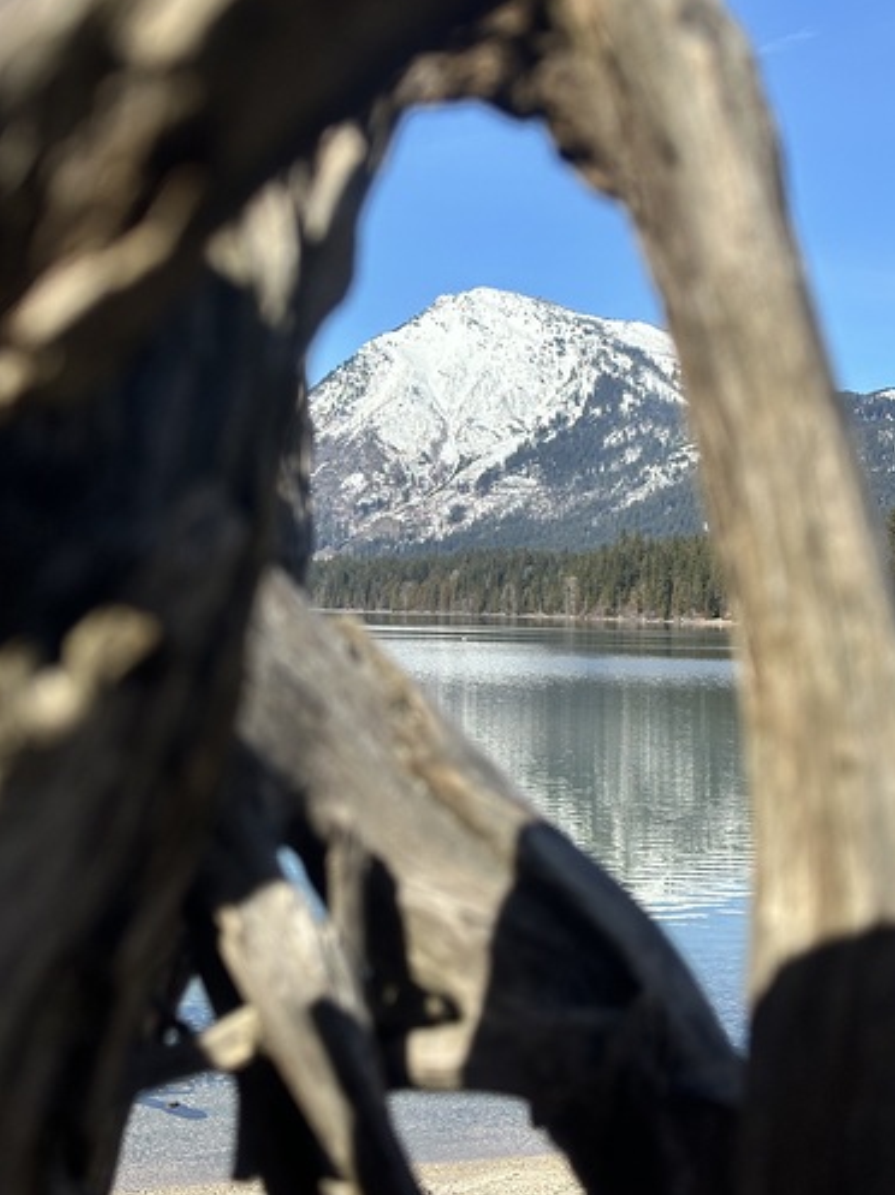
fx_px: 2002
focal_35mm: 58
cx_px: 423
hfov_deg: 25.2
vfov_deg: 33.2
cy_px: 498
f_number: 1.78
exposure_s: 1/7634
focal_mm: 6.86
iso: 64
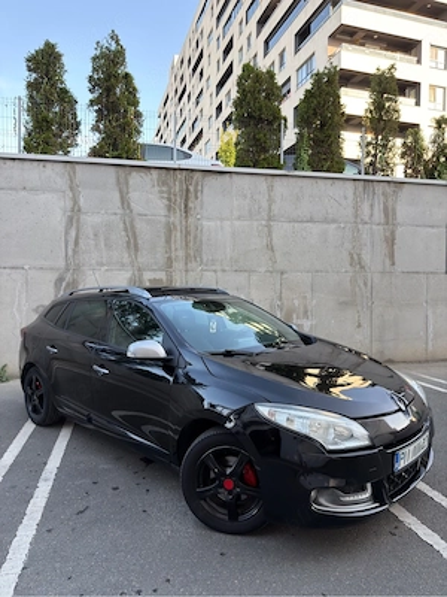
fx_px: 413
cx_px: 224
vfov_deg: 71.6
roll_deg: -0.7
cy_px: 298
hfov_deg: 56.8
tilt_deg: -2.4
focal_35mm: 24
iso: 80
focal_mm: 6.76
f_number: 1.78
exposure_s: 1/480
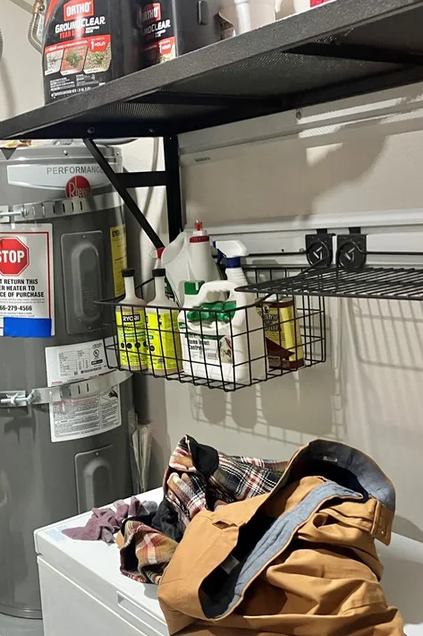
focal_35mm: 42
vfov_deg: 46.4
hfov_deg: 31.2
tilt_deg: -7.1
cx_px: 98
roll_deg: +4.5
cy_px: 336
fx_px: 741
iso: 250
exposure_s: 1/40
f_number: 1.8
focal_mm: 3.99
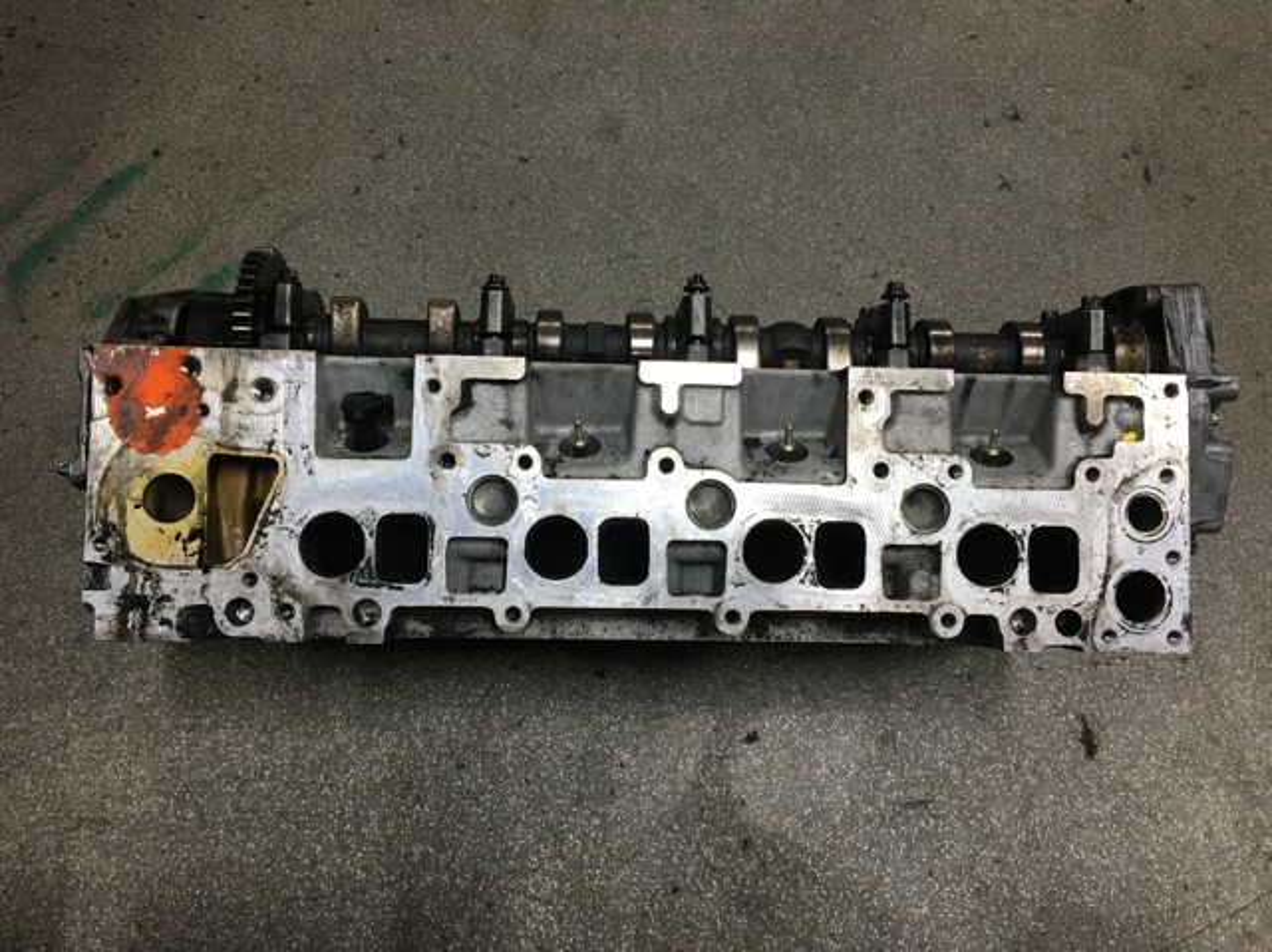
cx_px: 636
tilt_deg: -71.0
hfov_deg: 61.7
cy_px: 476
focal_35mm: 29
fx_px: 1065
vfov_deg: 48.2
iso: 50
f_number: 2.2
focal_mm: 4.15
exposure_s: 1/33
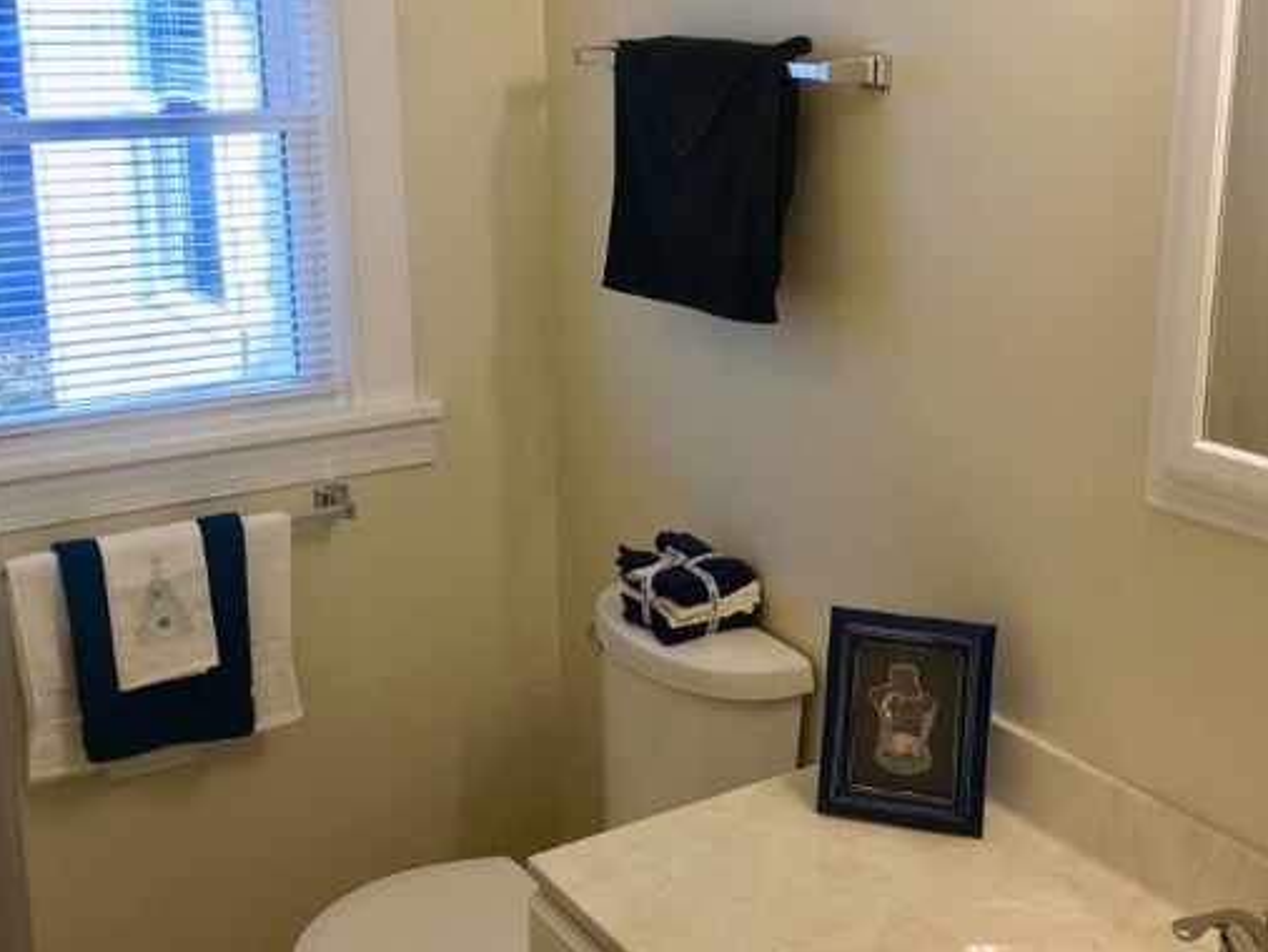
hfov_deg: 42.9
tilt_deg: -13.6
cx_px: 672
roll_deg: +1.7
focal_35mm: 44
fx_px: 1613
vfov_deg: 32.8
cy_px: 396
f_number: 2.2
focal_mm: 4.15
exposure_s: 1/60
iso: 32
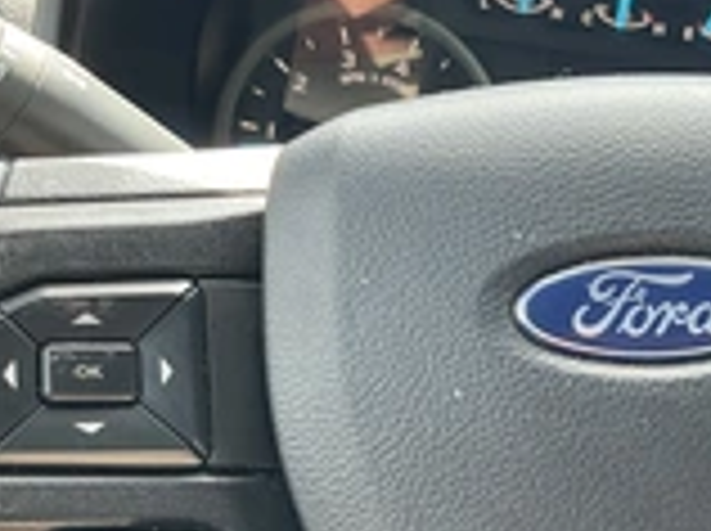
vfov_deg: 20.2
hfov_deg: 26.5
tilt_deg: -24.1
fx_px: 1456
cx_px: 644
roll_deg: -7.1
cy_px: 490
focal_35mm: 71
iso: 64
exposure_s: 1/122
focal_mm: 3
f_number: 1.8
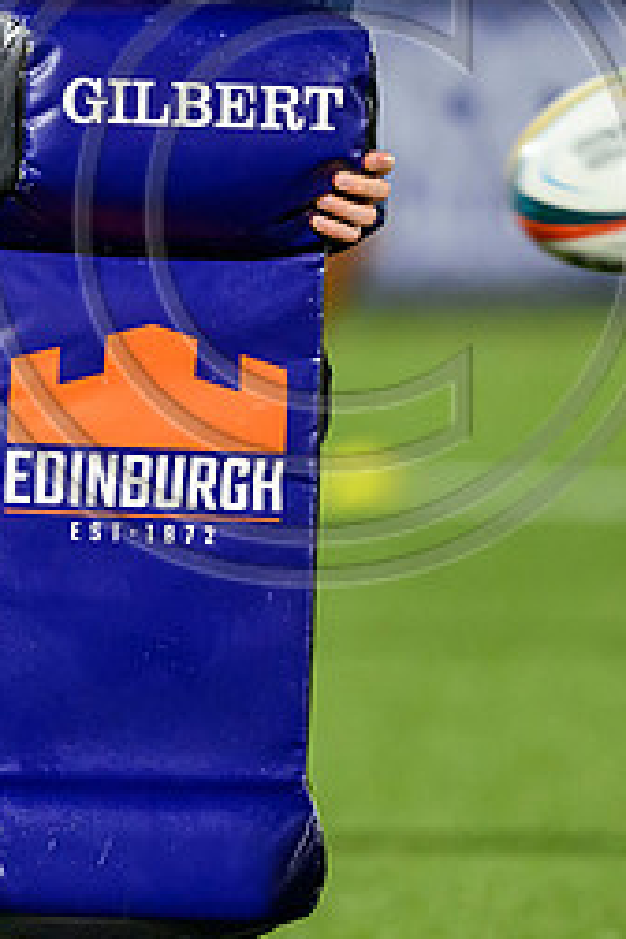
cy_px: 278
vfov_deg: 1.8
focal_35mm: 1160
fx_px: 30254
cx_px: -7
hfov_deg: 1.2
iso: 5000
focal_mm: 400
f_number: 2.8
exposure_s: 1/640
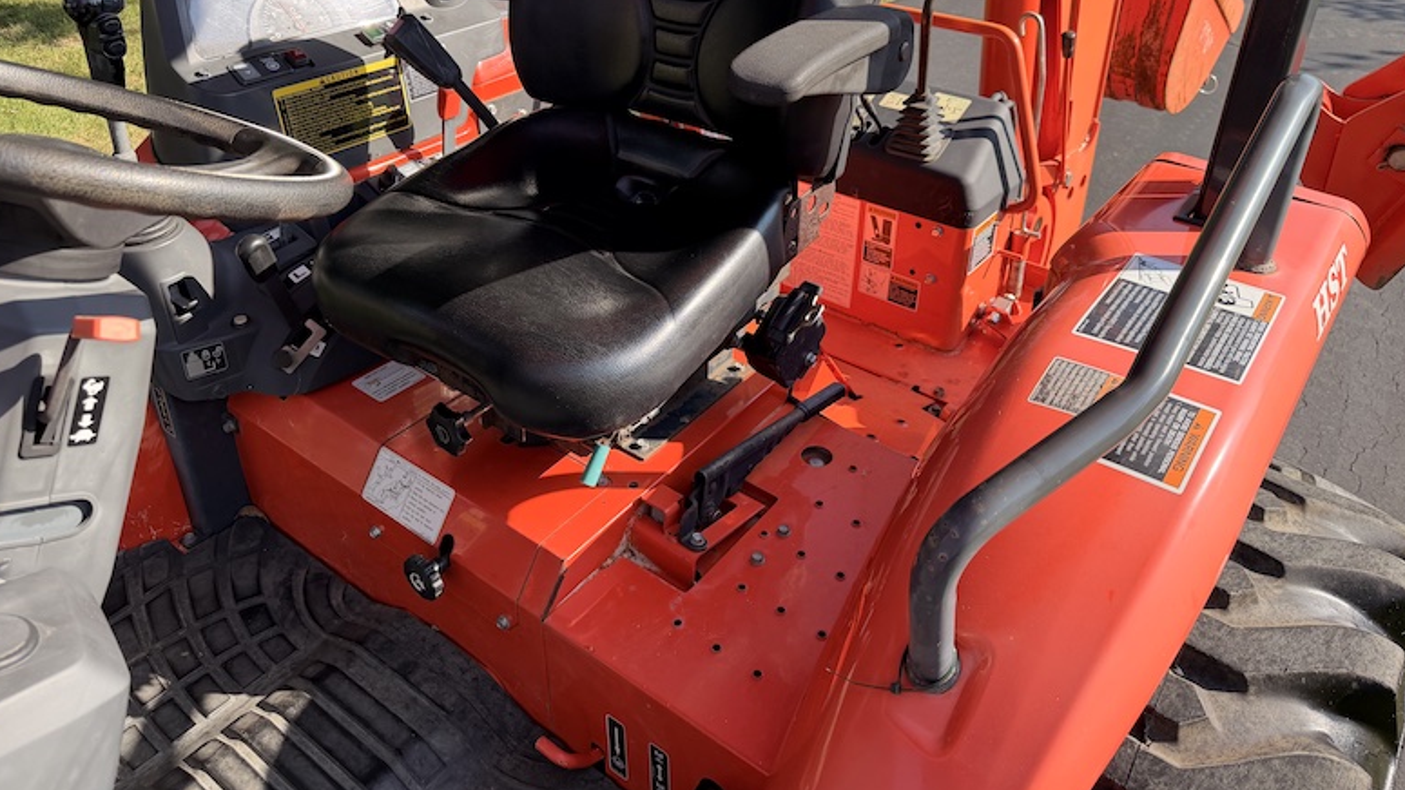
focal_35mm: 27
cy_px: 257
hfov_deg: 69.9
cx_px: 700
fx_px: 1006
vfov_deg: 42.3
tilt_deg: -28.1
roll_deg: -0.6
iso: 100
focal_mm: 6.76
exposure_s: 1/1618
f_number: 1.78
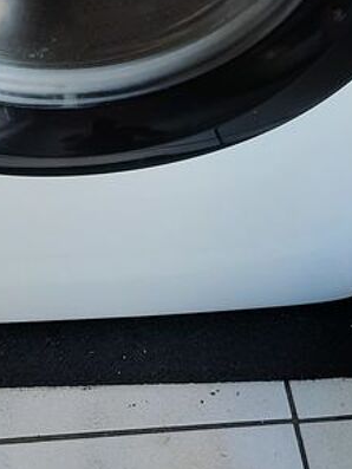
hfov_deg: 17.4
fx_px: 1138
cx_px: 70
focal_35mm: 84
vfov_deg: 21.9
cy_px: -61
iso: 80
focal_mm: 4.6
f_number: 2
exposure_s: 1/50
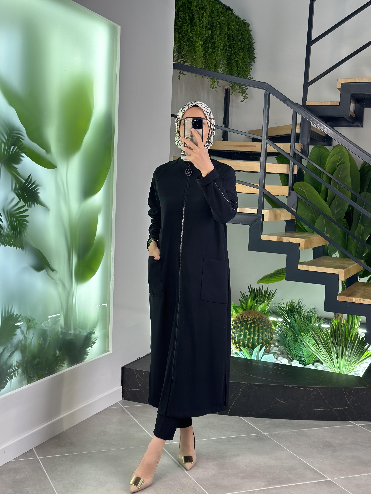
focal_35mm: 48
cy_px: 247
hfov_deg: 30.3
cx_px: 186
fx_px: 686
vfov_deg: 39.7
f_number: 1.78
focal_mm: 6.86
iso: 64
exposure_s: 1/123
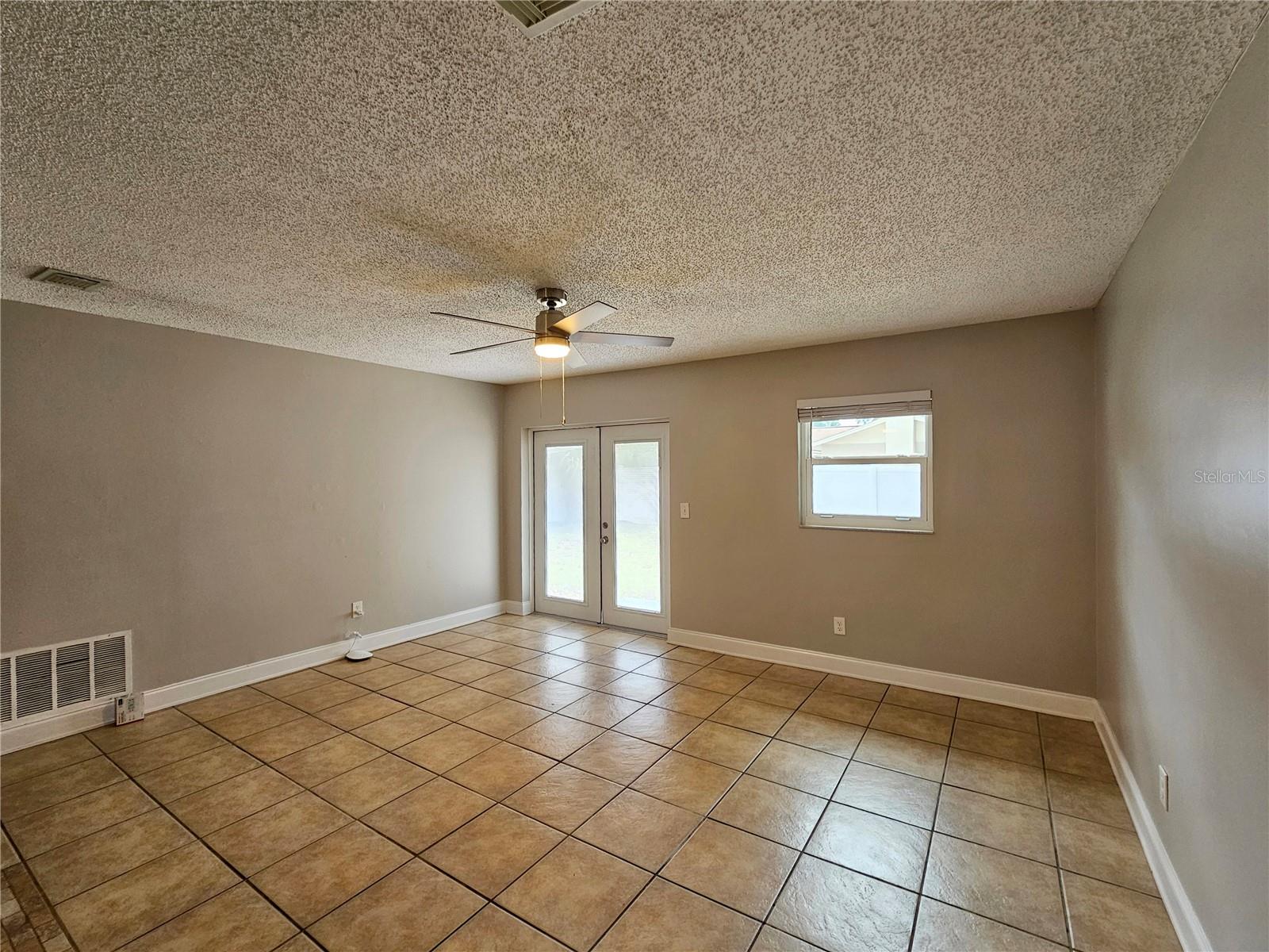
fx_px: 477
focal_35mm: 13
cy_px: 476
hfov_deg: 106.2
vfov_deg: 89.9
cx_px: 634
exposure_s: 1/60
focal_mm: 2.2
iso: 125
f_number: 2.2
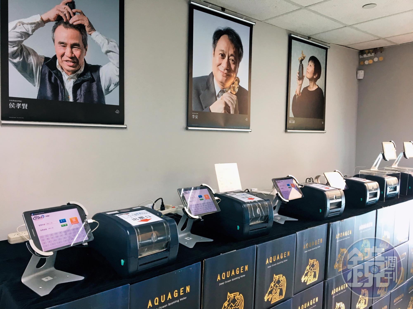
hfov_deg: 61.7
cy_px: 154
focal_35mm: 29
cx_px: 206
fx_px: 346
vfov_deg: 48.2
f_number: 2.2
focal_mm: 4.15
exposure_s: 1/30
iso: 50
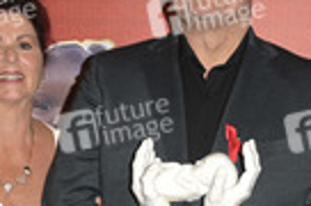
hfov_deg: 19.9
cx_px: 145
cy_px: 183
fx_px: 888
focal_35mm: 103
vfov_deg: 13.1
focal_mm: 31
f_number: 5
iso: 800
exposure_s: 1/250
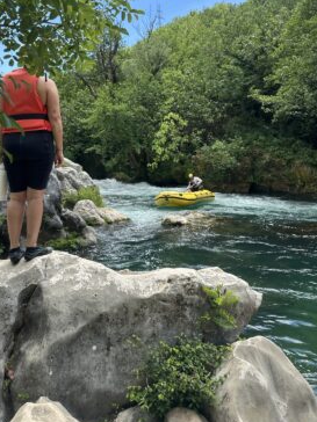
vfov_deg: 54.5
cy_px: 151
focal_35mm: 33
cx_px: 117
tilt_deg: +3.2
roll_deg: -0.8
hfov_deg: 42.6
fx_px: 403
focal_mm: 6.86
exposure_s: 1/1212
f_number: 1.78
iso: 80
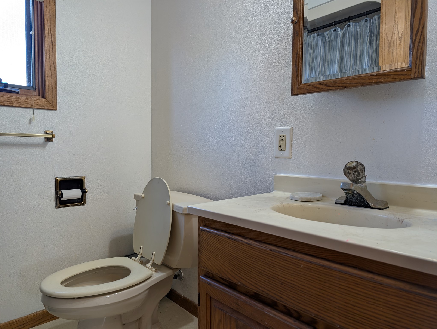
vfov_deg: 56.9
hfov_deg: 71.5
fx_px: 303
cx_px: 218
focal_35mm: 24
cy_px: 164
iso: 28
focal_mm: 6.9
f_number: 1.68
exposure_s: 1/24
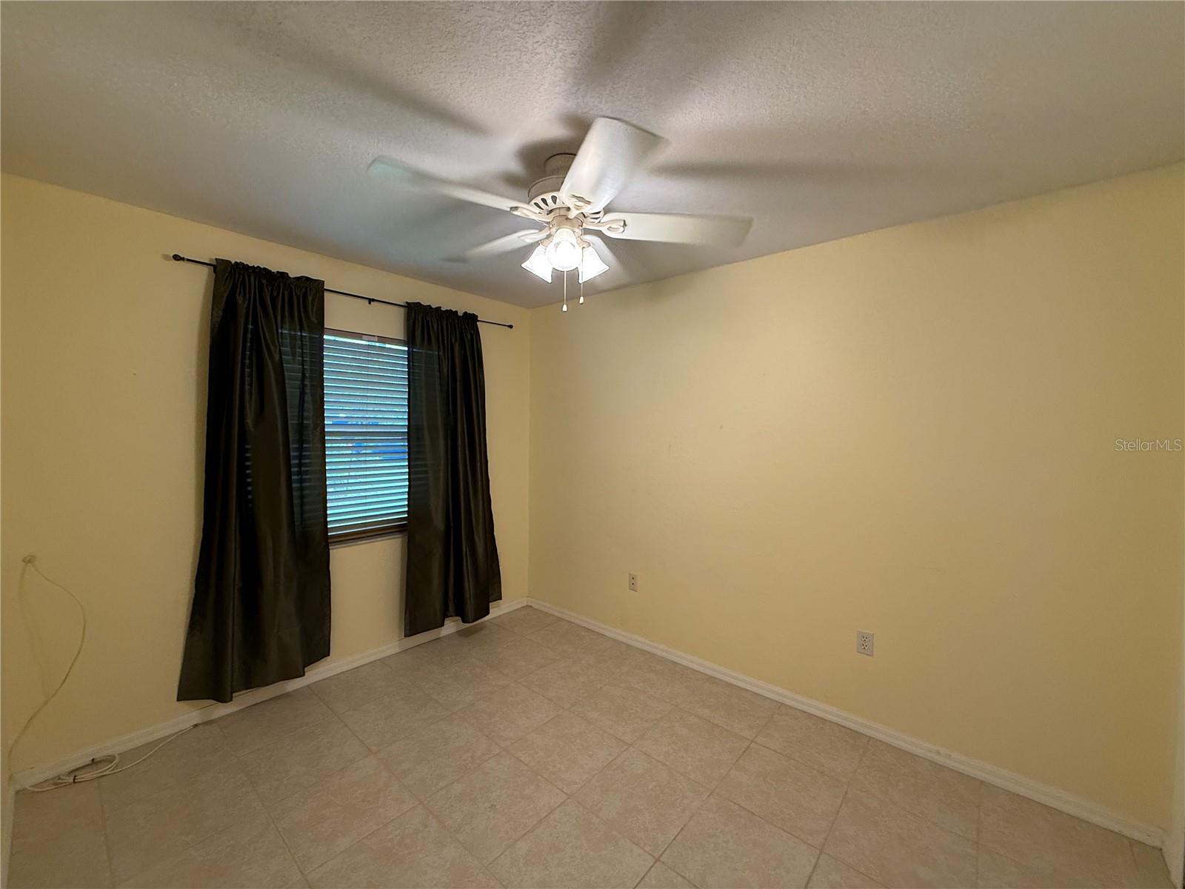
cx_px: 592
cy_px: 444
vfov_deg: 85.7
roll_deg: -0.9
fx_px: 479
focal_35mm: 14
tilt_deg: -1.4
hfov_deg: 102.1
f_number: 2.2
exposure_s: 1/120
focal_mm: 2.22
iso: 250
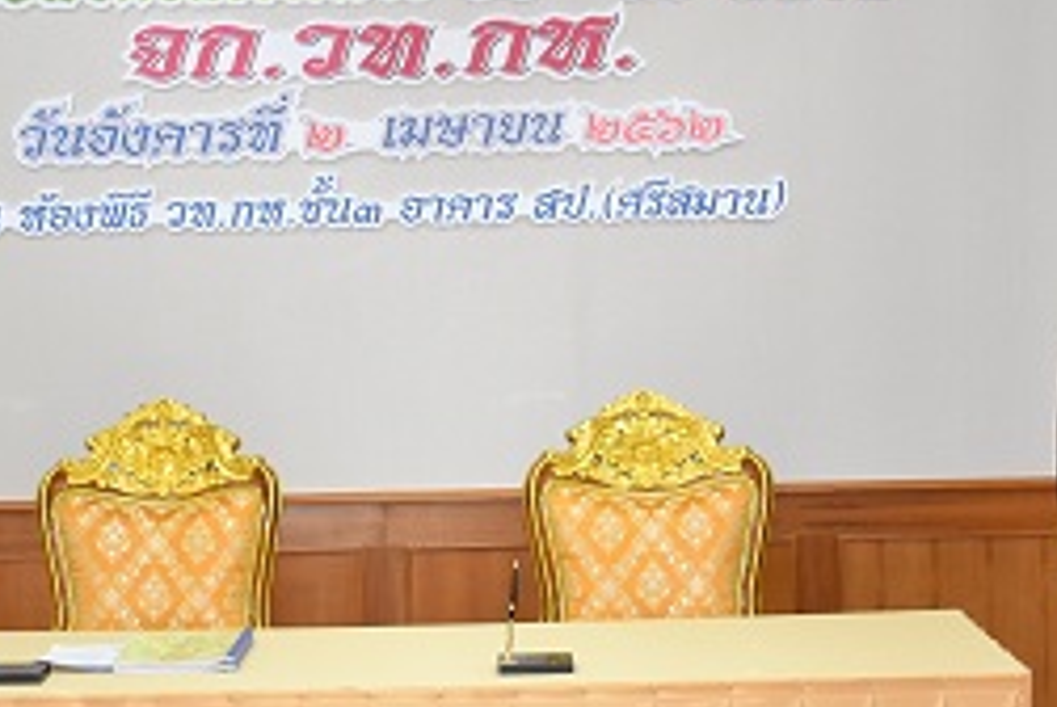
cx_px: 413
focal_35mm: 86
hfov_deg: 23.6
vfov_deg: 15.9
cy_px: 381
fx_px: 2528
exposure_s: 1/80
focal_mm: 24
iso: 800
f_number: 4.5
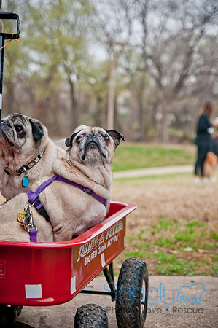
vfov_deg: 27.0
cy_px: 164
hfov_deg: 18.1
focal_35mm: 75
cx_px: 109
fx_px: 683
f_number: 2.8
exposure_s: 1/640
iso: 200
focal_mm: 50
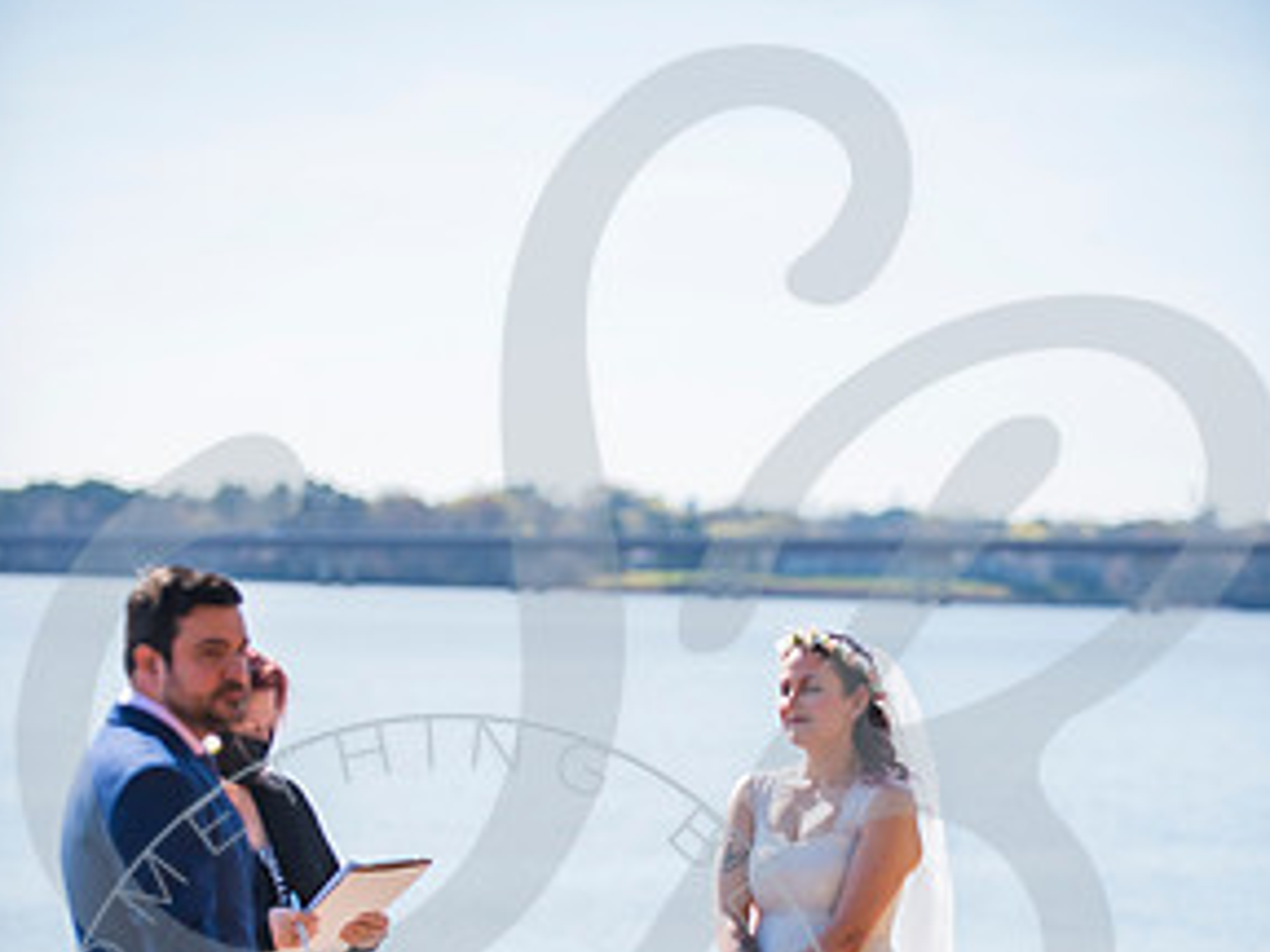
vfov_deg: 9.7
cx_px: 648
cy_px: 789
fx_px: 5613
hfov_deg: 12.9
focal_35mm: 153
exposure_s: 1/1000
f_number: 2.8
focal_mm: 102
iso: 100
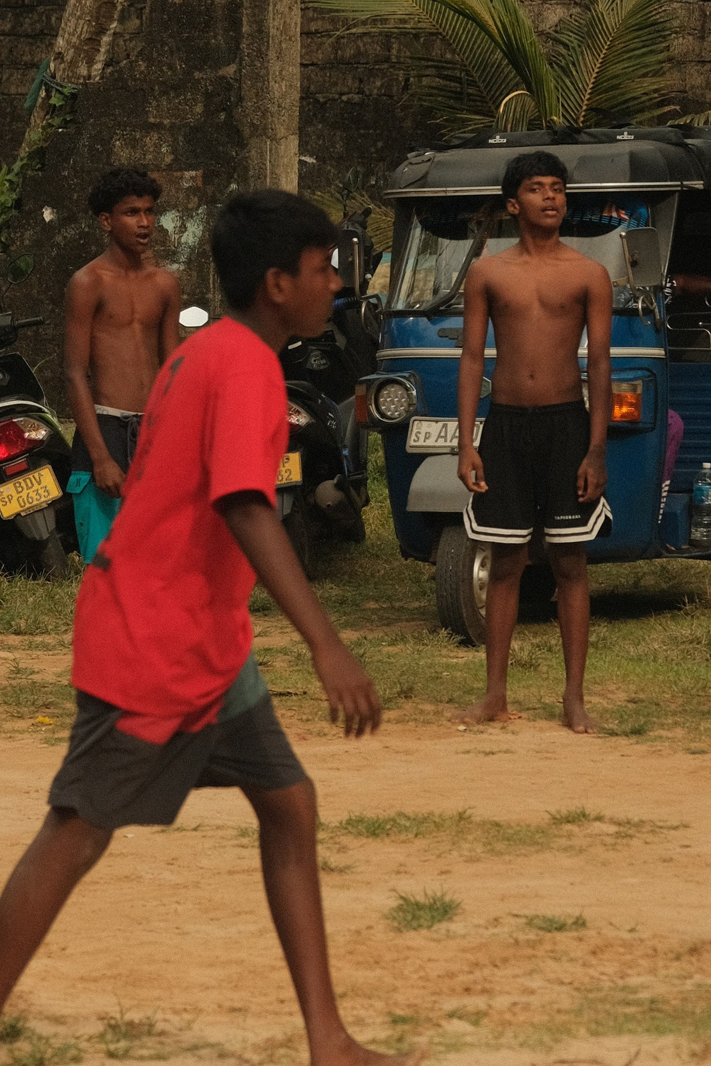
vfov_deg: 10.1
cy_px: -40
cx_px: 535
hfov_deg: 6.8
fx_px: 5982
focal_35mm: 202
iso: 800
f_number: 3.6
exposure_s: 1/1000
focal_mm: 56
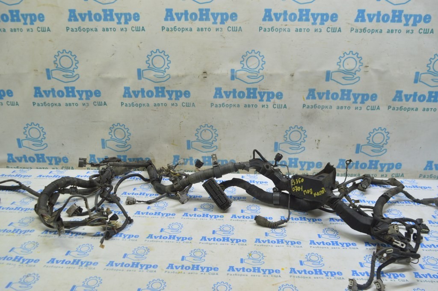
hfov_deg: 62.0
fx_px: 365
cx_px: 219
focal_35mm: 30
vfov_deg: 43.5
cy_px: 146
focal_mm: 20
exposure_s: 1/20
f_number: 5.6
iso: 400
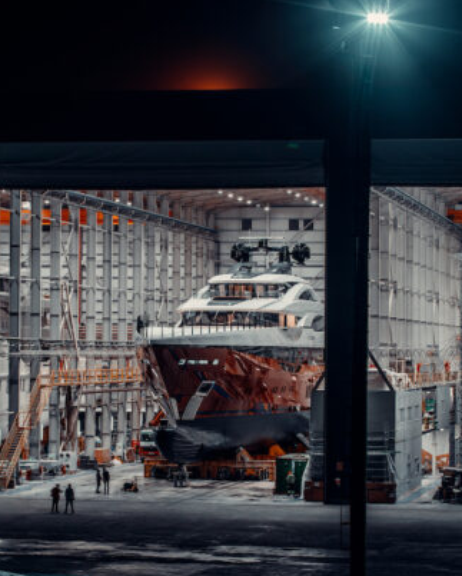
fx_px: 2441
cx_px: 157
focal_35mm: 143
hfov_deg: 10.8
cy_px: 317
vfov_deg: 13.5
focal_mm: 80
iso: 100
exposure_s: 1/2
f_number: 7.1
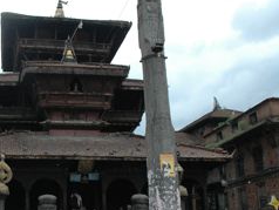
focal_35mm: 49
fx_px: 395
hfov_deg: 38.0
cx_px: 75
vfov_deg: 29.4
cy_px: 147
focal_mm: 18
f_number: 10
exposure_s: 1/400
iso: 400
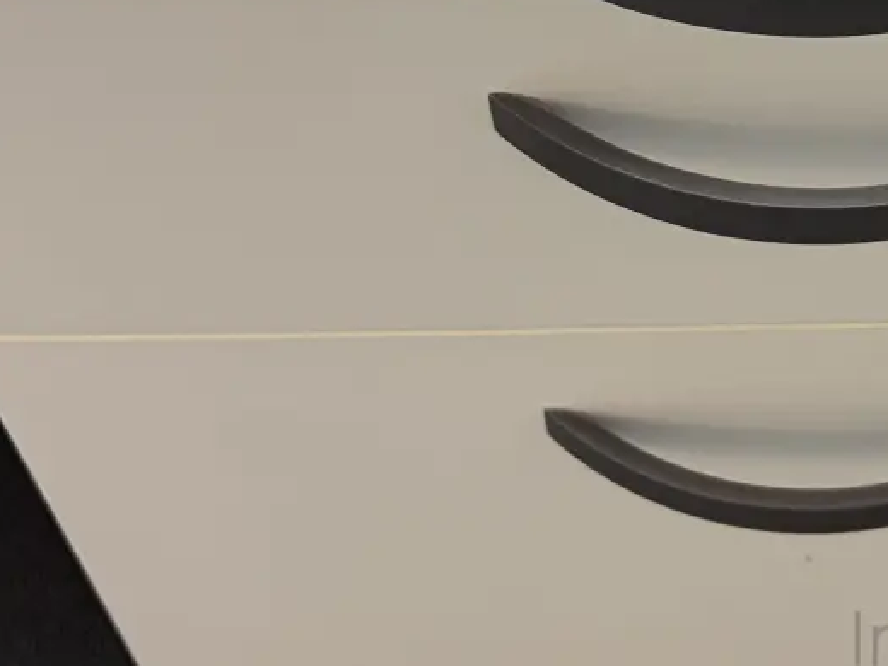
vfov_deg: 14.9
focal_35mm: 96
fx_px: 2463
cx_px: 953
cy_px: -125
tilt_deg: -51.2
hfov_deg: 19.6
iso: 125
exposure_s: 1/100
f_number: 1.6
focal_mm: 5.96
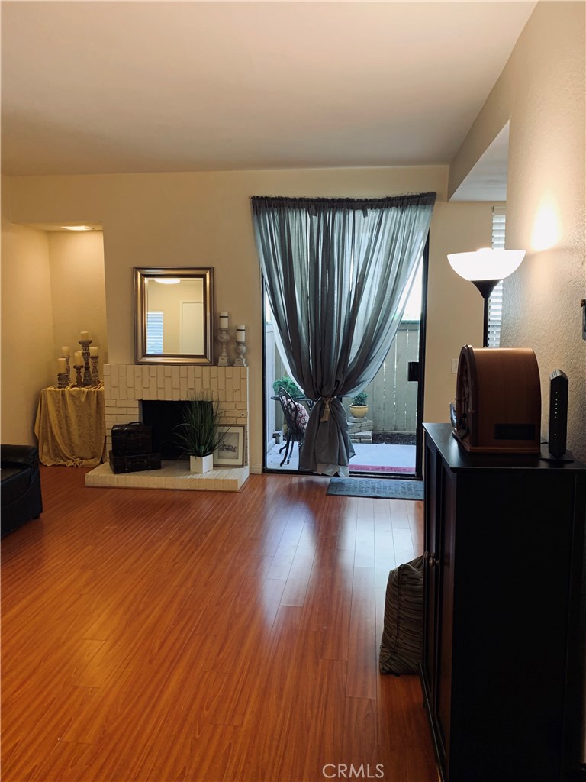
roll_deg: -0.1
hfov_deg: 53.1
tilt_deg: -7.8
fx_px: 587
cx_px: 293
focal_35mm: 26
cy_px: 391
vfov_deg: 67.3
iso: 200
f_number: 1.8
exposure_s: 1/60
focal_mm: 4.25
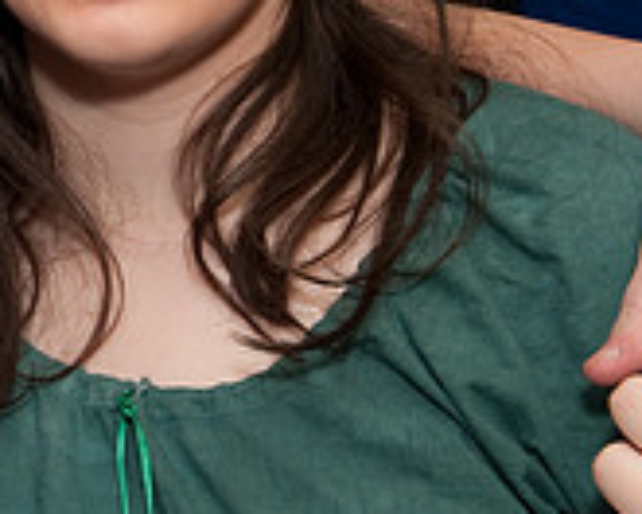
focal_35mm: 138
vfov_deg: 11.0
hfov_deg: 13.6
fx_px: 2622
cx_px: -101
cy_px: -60
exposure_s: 1/60
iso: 200
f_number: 4.8
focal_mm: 28
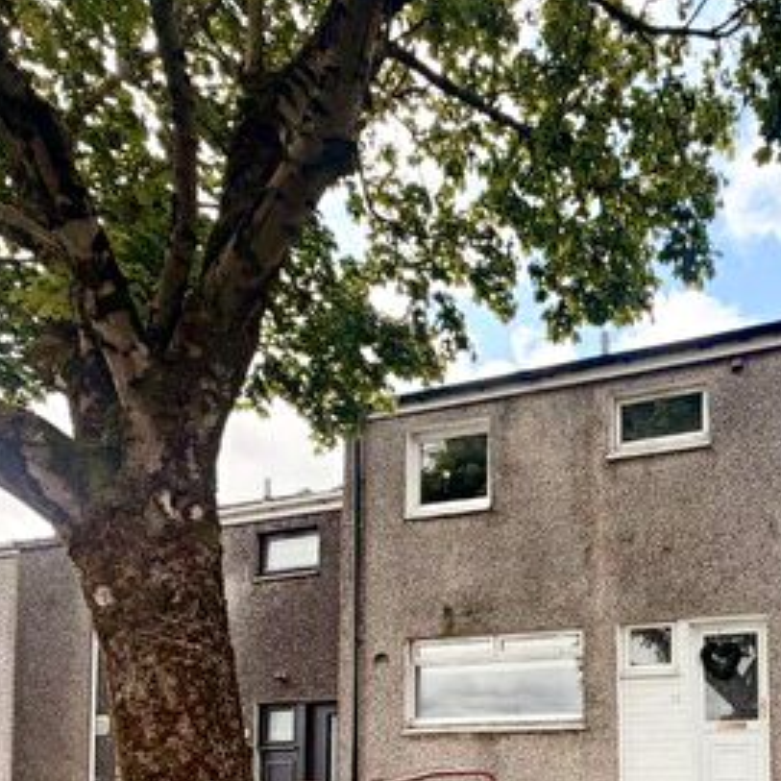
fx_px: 817
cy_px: 713
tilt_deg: +3.2
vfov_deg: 45.9
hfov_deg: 47.3
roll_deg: +1.0
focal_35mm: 32
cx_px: 663
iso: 40
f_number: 2.2
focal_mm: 2.22
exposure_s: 1/770
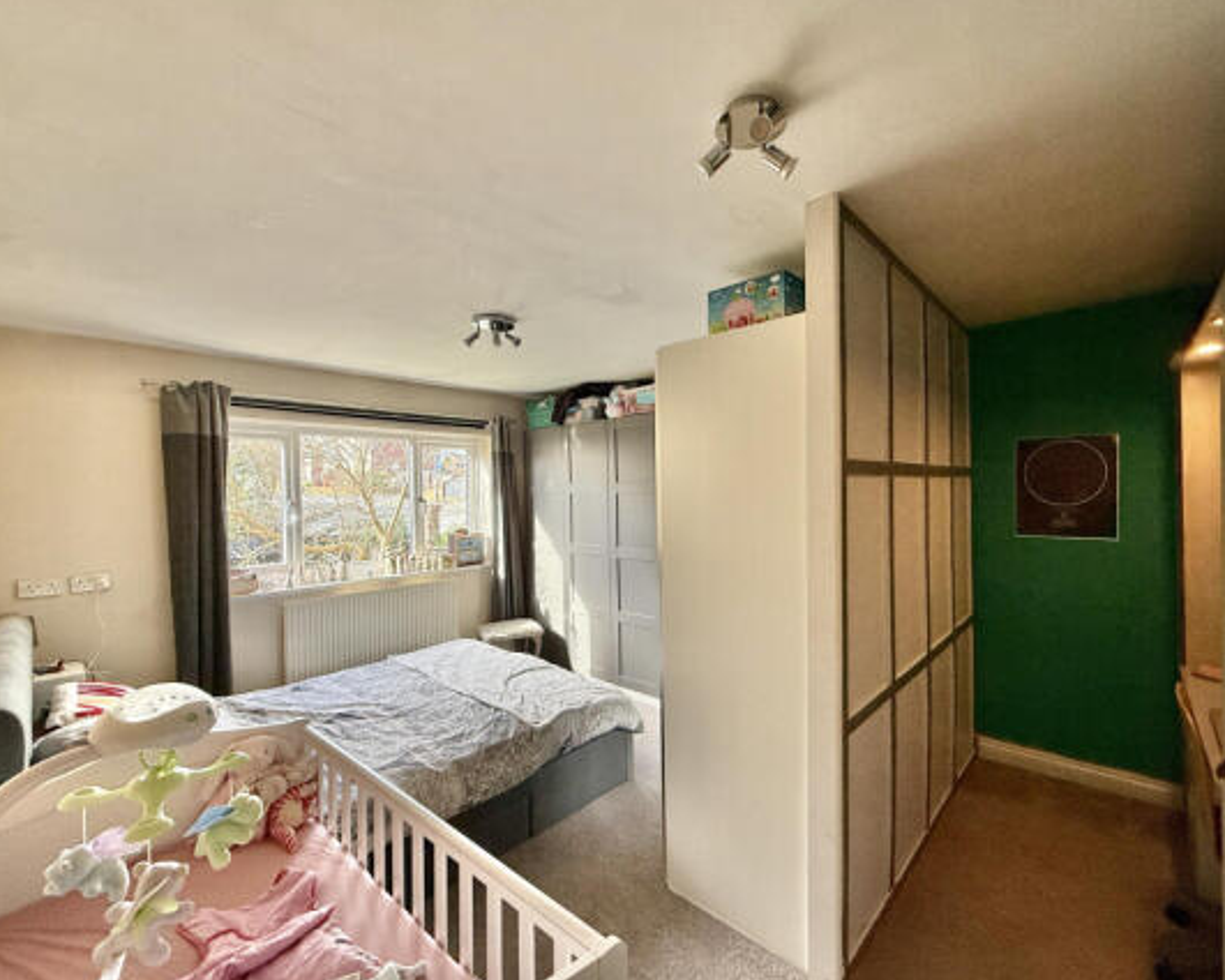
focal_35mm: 15
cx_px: 645
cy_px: 492
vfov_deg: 84.1
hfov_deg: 96.7
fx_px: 544
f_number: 2.2
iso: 125
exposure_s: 1/99
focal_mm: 2.22
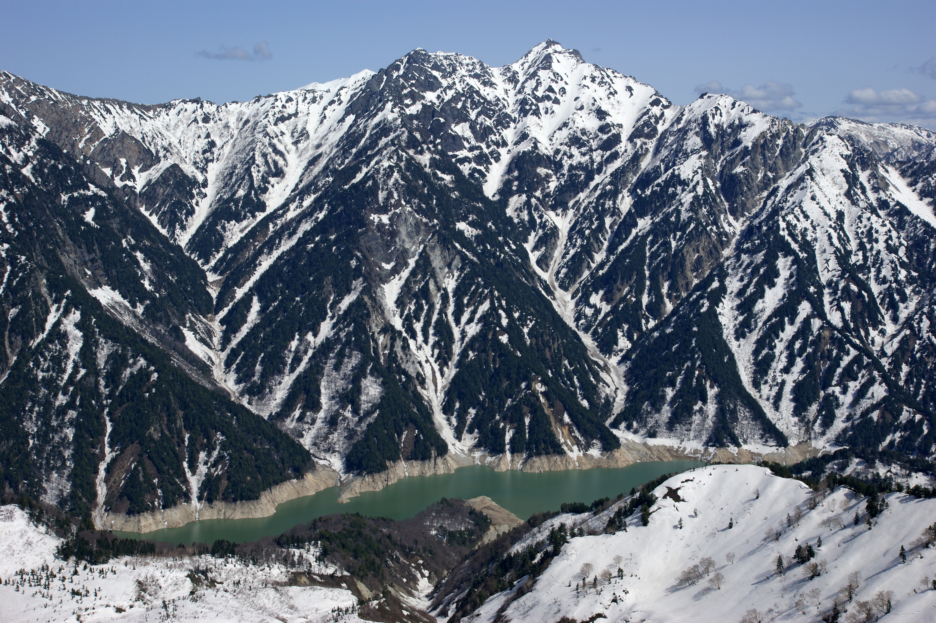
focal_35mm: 45
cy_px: 312
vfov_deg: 29.8
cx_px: 468
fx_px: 1169
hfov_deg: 43.6
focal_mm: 30
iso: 100
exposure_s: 1/160
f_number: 9
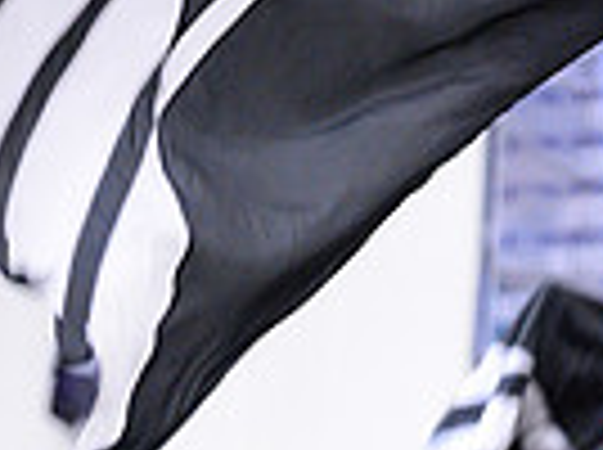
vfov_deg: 3.8
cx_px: 659
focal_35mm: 388
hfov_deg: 5.1
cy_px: 963
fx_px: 6747
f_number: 2.8
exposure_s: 1/320
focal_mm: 120
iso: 8000
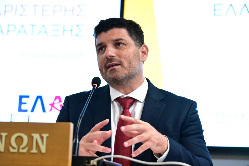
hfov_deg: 20.0
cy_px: 83
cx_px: 124
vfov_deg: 13.4
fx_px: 705
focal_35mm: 102
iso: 8000
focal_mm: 102
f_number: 4.5
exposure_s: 1/320
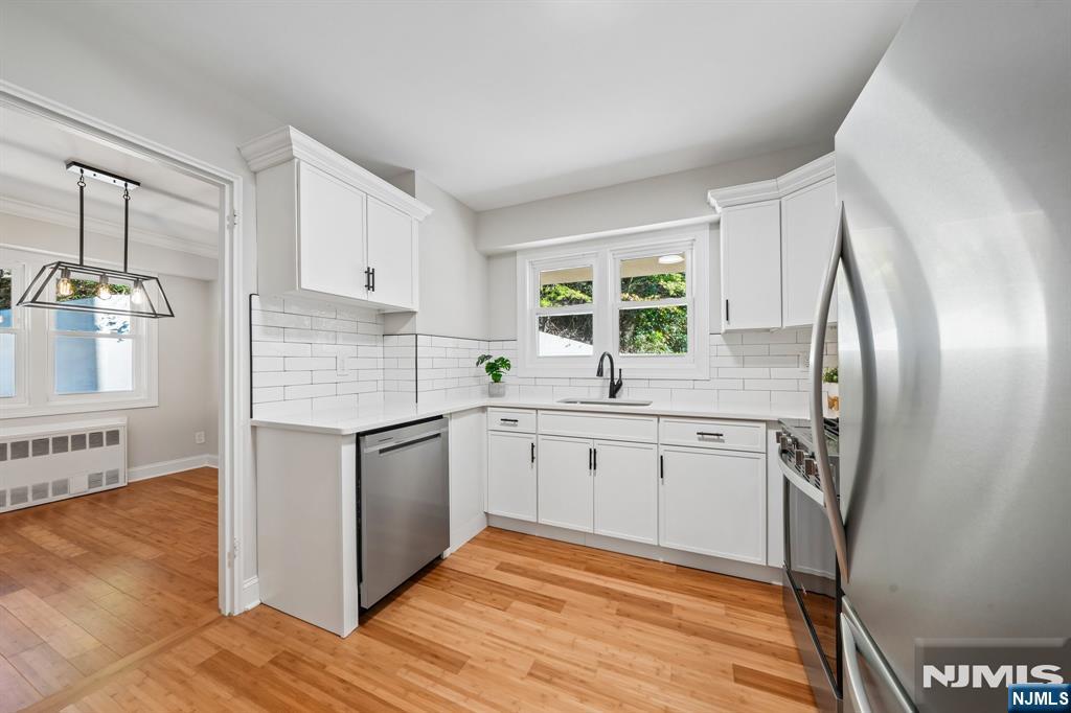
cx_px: 536
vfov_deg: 90.0
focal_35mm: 12
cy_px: 356
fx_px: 357
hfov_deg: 112.6
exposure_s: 1/2
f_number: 11
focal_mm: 12
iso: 100
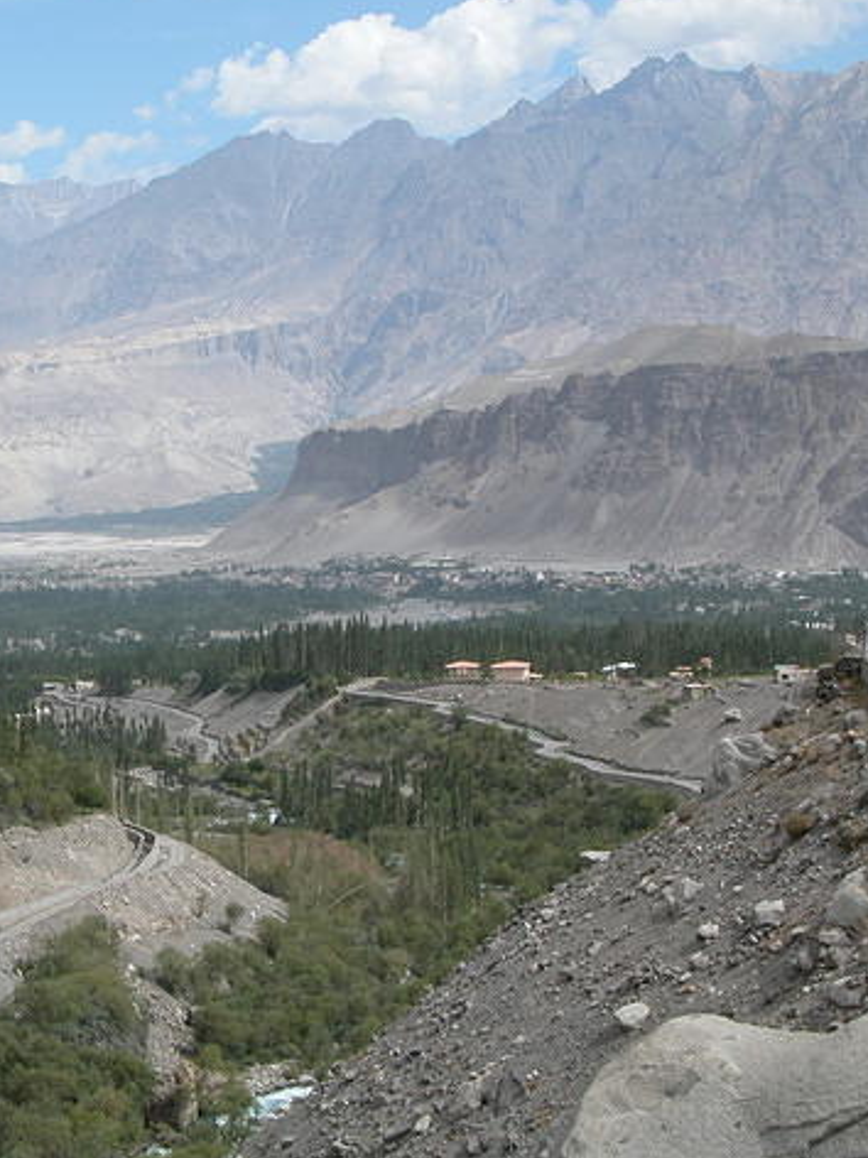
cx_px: 93
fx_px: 2808
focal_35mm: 84
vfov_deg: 23.3
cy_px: 572
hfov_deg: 17.3
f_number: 6.4
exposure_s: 1/403
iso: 100
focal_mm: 15.7
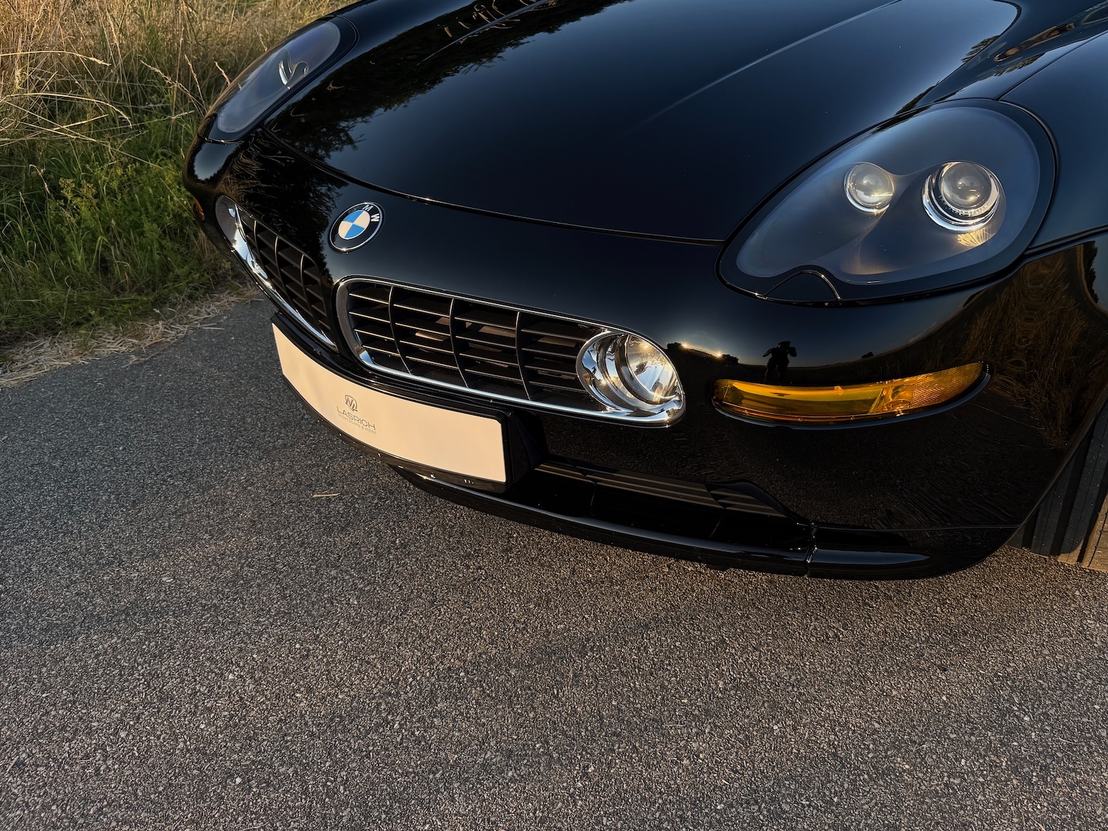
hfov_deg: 61.6
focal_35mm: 29
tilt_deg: -28.0
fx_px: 928
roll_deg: -0.3
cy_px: 363
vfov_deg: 48.1
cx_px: 579
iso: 100
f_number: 1.78
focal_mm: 6.76
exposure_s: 1/1292
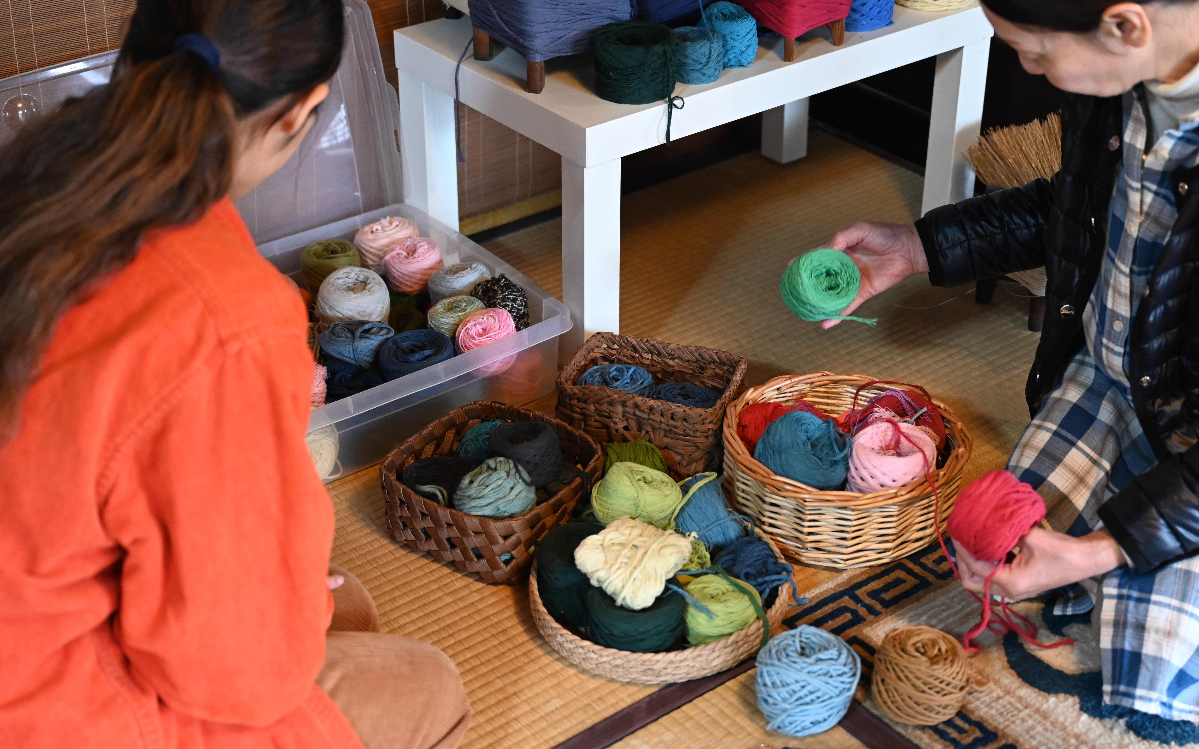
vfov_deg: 22.7
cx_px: 671
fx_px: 1863
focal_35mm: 57
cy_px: 315
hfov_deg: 35.6
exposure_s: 1/125
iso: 2500
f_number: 2.8
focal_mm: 44
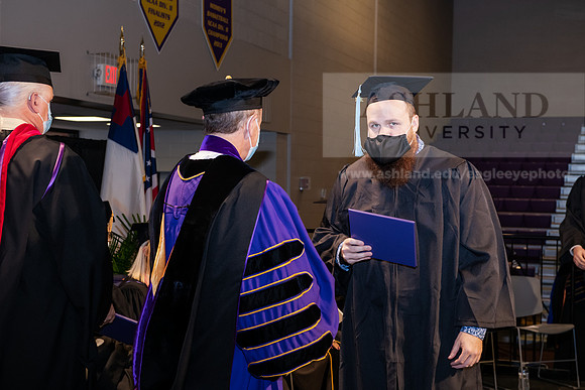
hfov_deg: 32.4
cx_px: 292
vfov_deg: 21.9
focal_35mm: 62
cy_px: 195
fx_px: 1008
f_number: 6.3
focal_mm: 62
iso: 1600
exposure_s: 1/200
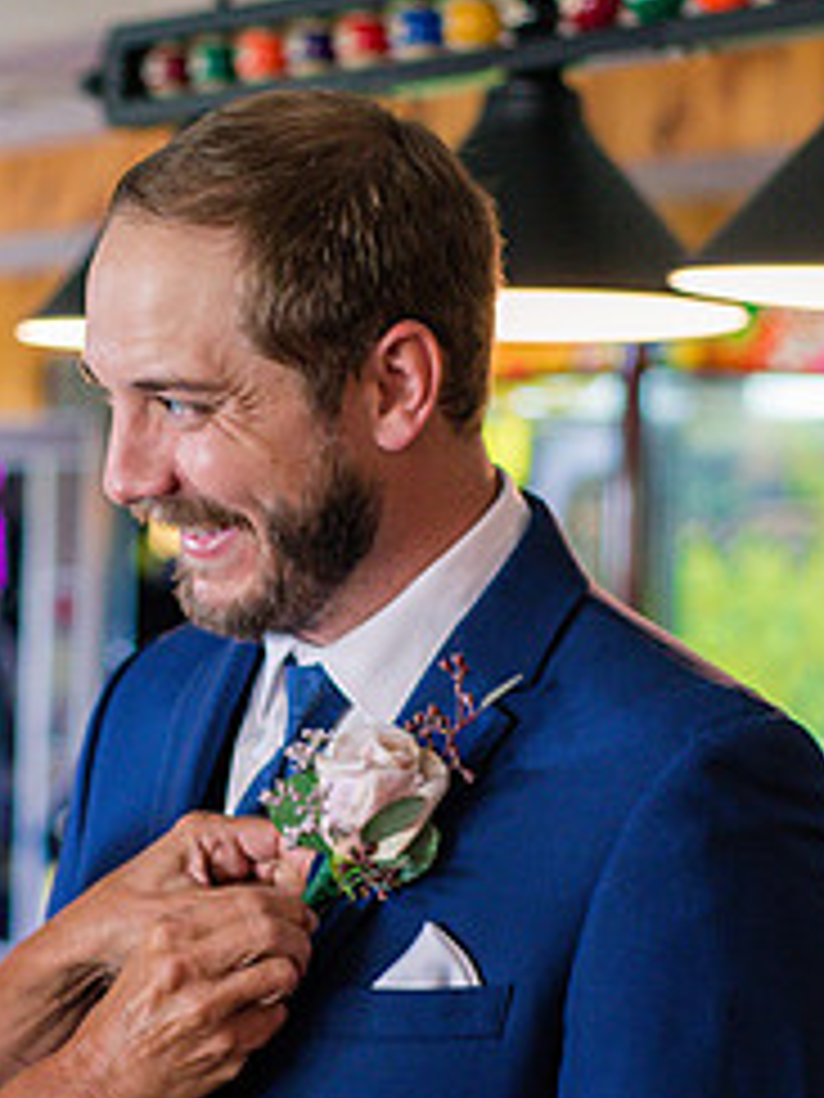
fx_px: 3745
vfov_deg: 16.7
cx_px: 135
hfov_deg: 12.5
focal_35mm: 118
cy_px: 632
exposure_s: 1/80
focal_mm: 50
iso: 800
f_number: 2.5
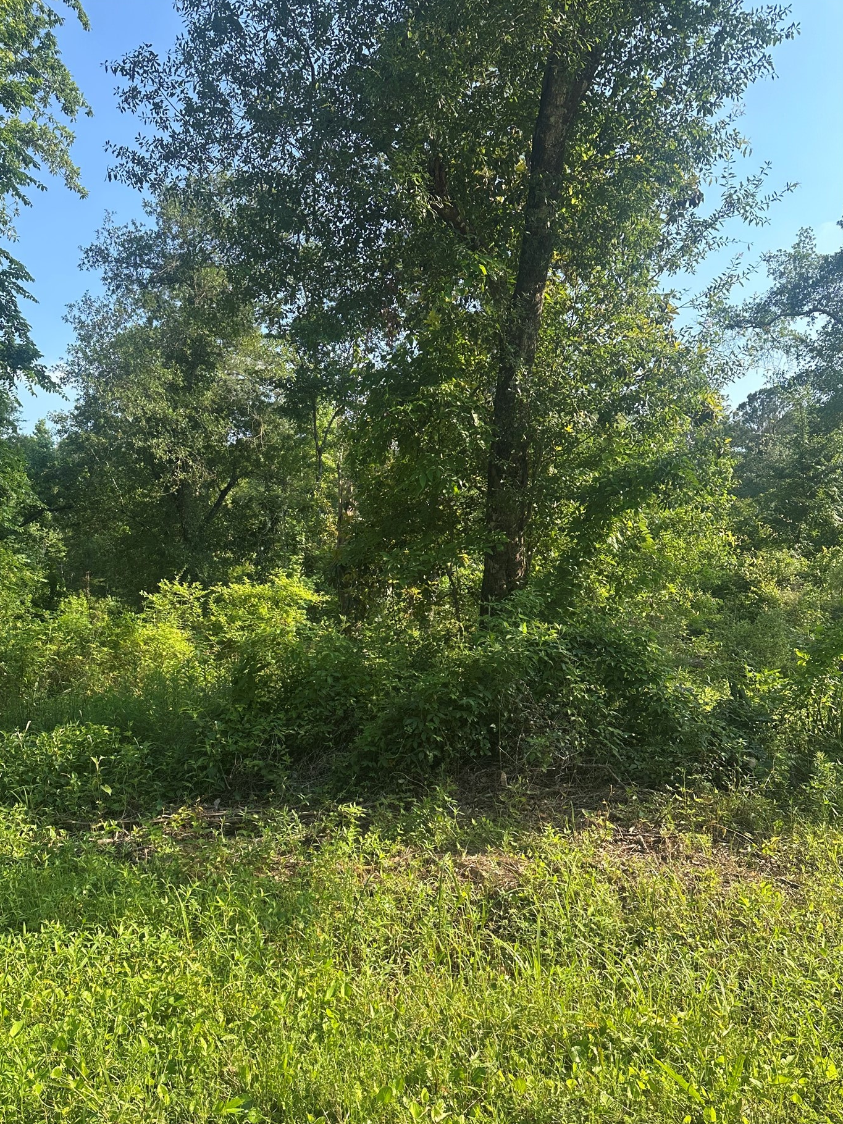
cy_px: 627
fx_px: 877
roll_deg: -0.9
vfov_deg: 65.1
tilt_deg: -0.2
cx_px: 372
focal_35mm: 27
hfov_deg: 51.2
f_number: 1.78
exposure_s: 1/872
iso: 80
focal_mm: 6.86
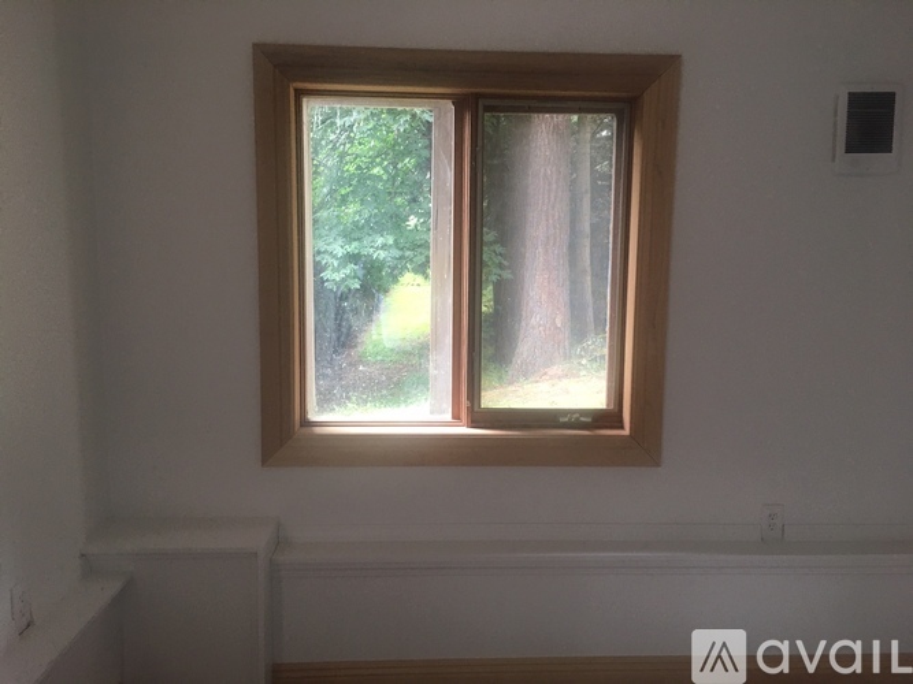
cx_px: 456
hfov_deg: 61.7
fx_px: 765
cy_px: 342
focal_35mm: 29
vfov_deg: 48.2
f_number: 2.2
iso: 40
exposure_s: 1/15
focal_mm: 4.15
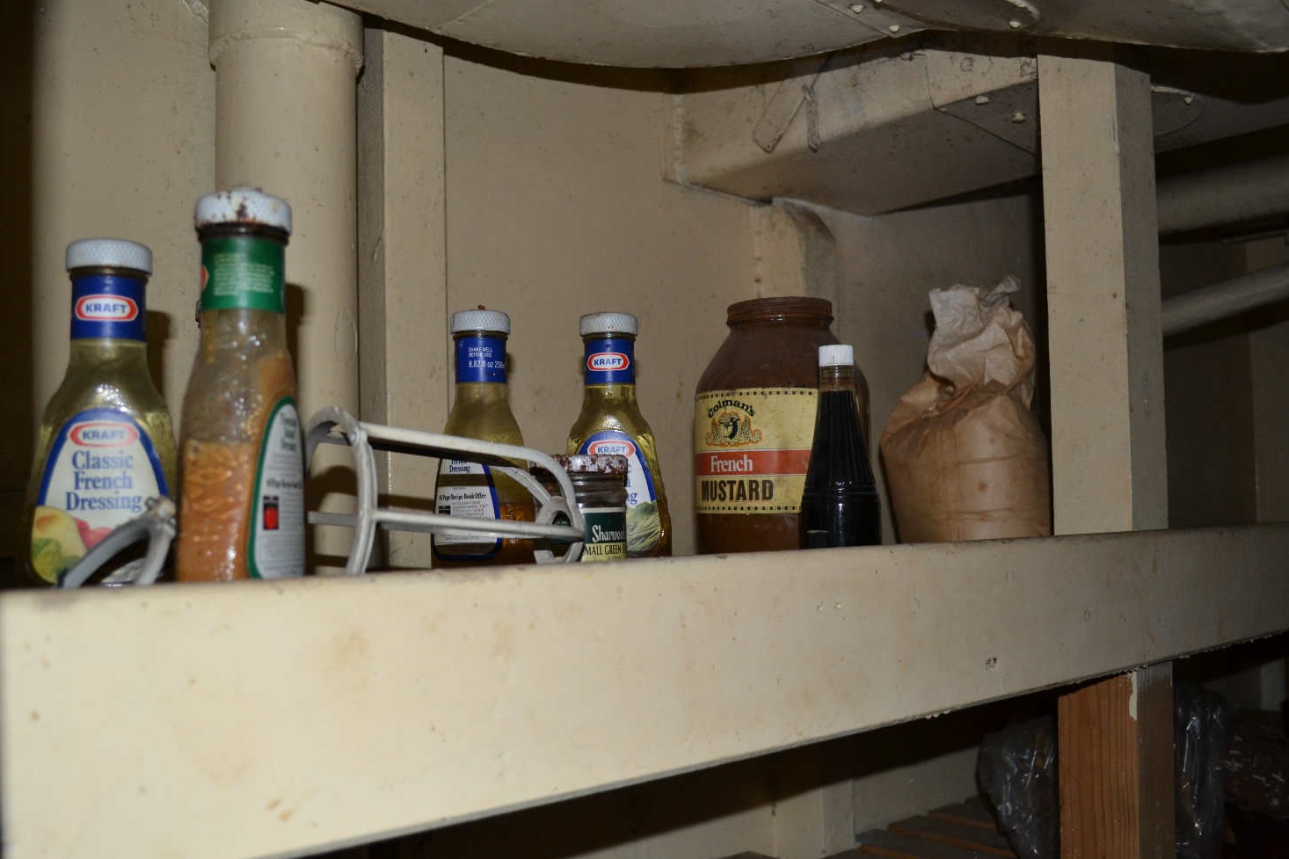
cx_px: 627
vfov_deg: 40.0
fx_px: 1181
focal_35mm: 33
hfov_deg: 57.2
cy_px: 427
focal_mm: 20
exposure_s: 1/60
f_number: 3.8
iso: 800
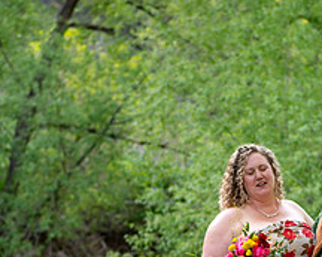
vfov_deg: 11.4
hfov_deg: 14.5
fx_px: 1265
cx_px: 215
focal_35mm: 133
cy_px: 273
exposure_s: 1/200
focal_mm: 50
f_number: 2.8
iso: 160
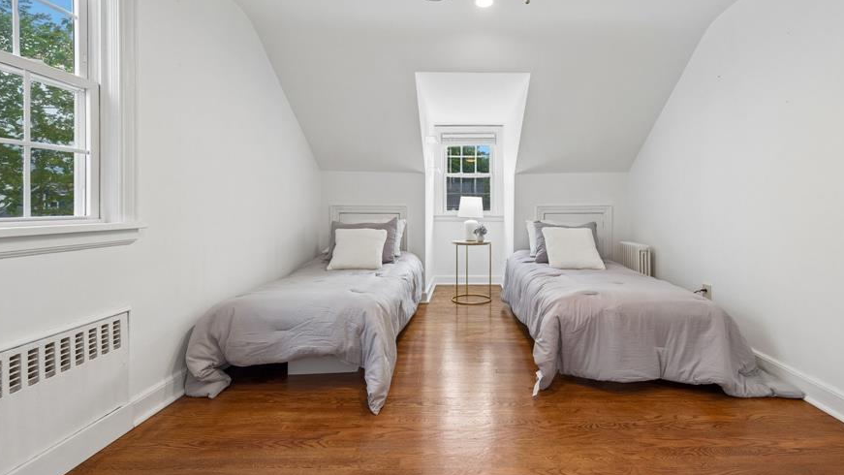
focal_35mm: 16
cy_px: 204
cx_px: 468
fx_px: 358
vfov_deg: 66.8
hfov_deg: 99.0
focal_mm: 8.7
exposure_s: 1/15
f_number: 5.6
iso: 250
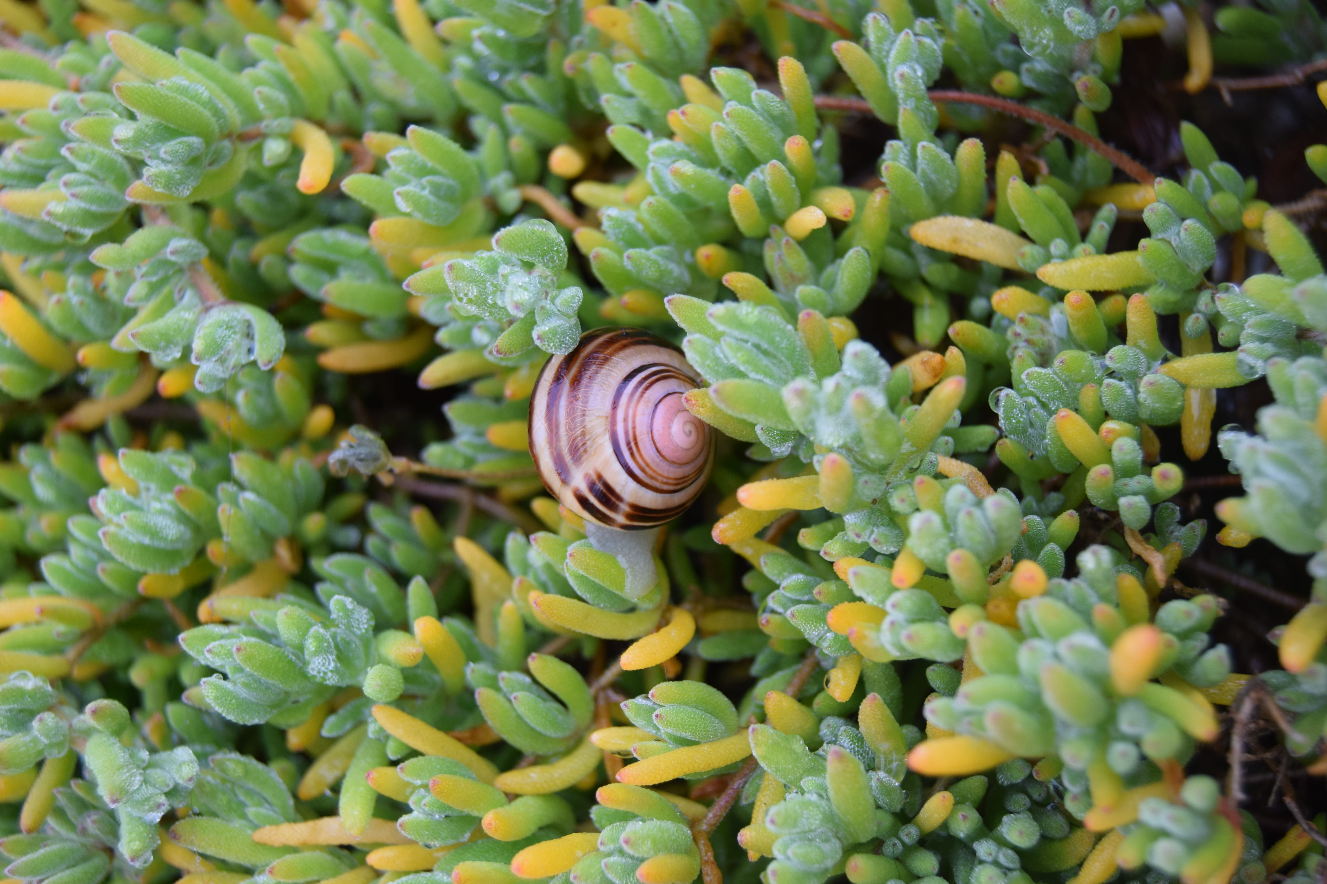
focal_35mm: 51
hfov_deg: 38.9
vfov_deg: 26.5
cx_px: 664
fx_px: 1880
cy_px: 442
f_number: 5.6
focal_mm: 34
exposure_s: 1/125
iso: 500
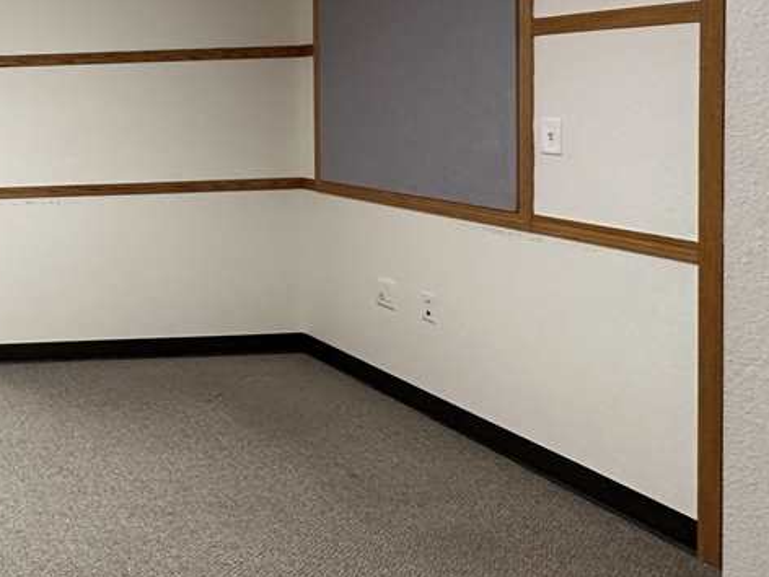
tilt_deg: -2.2
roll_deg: +1.6
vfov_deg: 36.6
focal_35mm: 38
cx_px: -156
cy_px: 127
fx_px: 844
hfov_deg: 37.1
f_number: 2.2
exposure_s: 1/101
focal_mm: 2.22
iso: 320
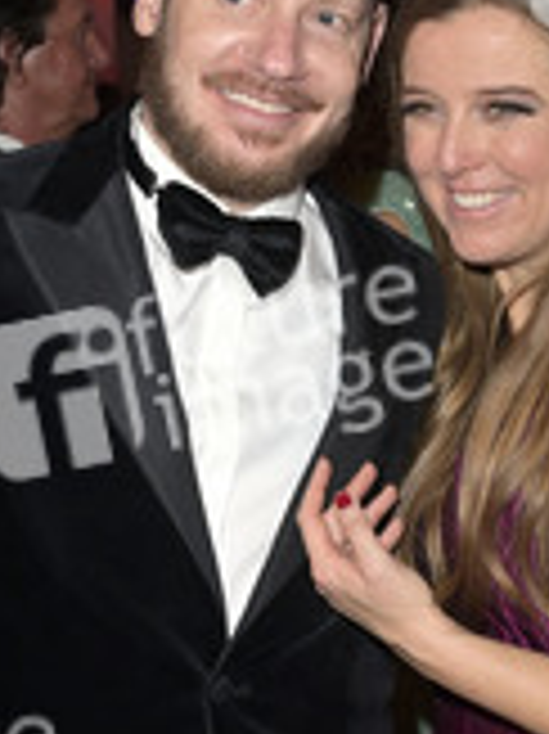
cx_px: 333
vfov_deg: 24.0
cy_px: 599
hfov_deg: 18.4
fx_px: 1694
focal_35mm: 80
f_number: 5
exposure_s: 1/100
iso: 2500
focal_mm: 34
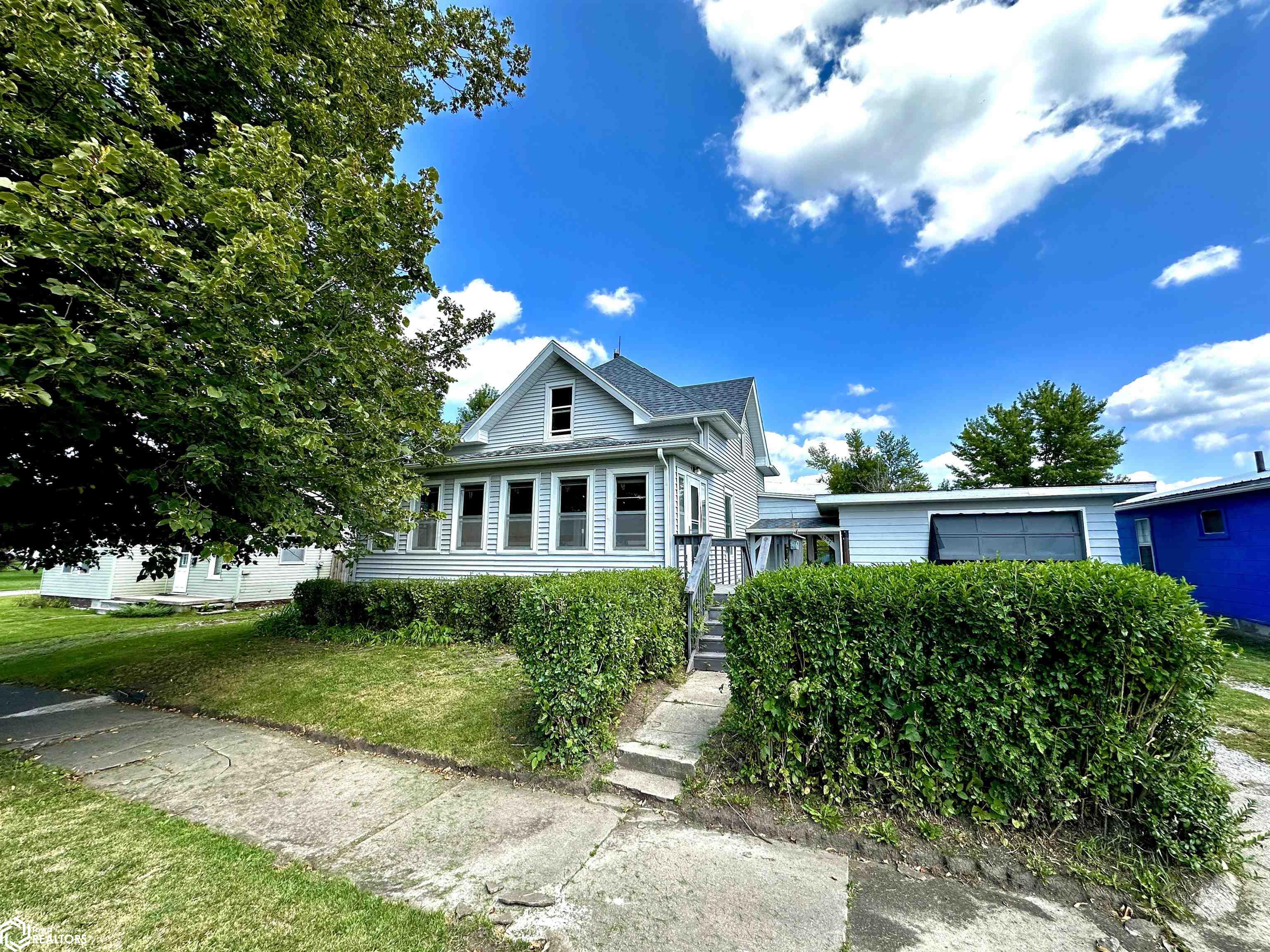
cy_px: 476
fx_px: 514
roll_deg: -0.8
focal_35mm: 14
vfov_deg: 85.7
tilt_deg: +8.7
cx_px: 635
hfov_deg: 102.1
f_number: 2.2
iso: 50
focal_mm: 2.22
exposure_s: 1/1289
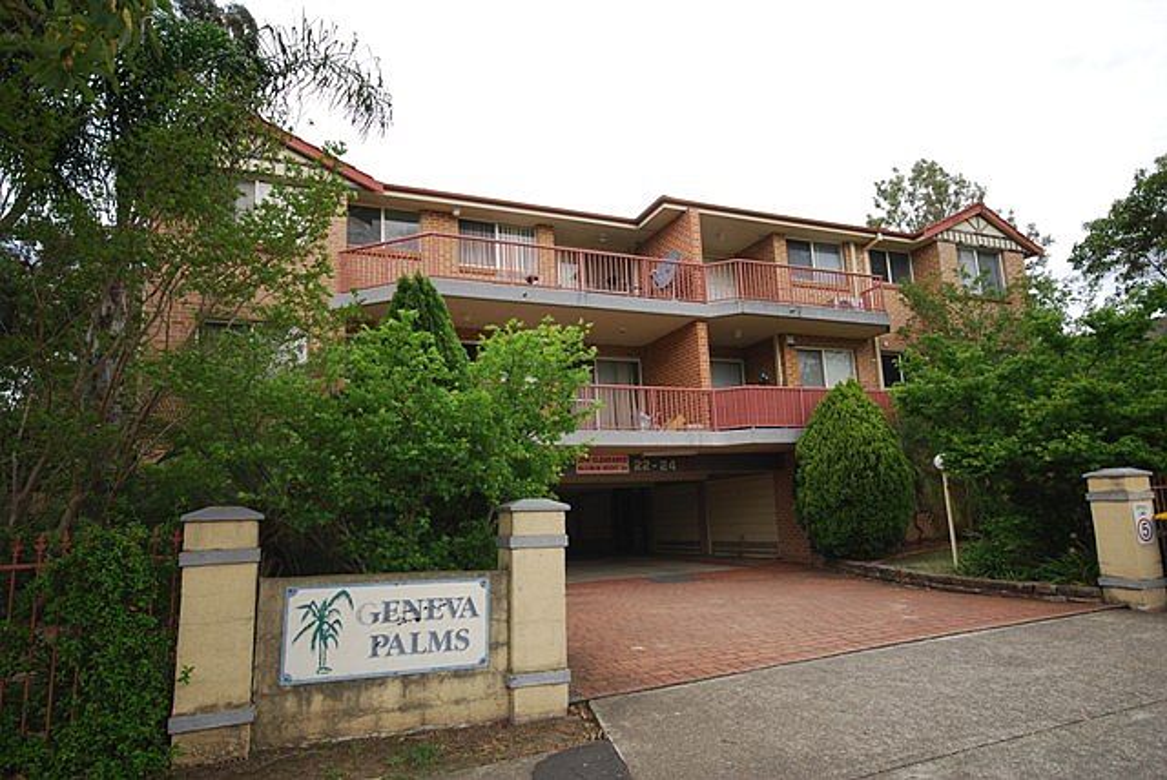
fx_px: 681
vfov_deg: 59.6
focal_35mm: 21
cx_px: 584
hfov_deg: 81.2
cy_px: 390
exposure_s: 1/125
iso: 110
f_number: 5.6
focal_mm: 14
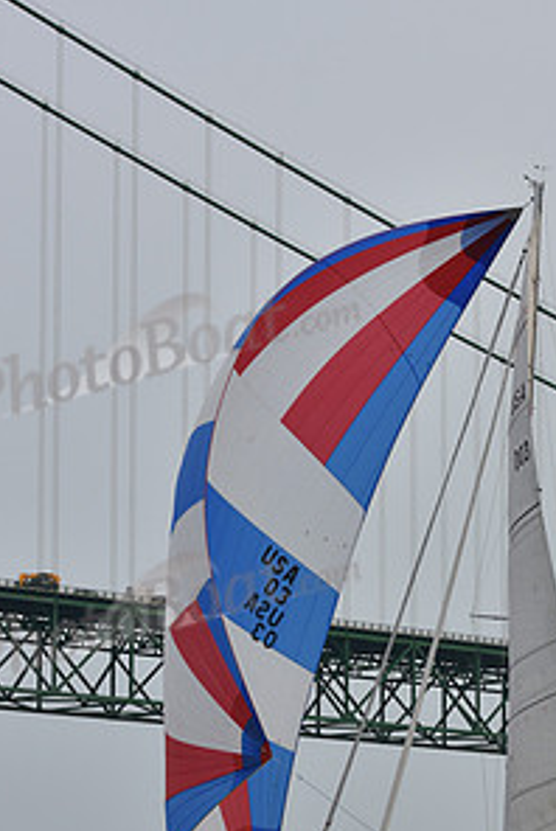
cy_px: 719
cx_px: 507
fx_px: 3166
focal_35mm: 137
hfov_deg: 10.0
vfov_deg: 14.8
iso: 250
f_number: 6.3
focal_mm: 70
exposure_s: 1/1000
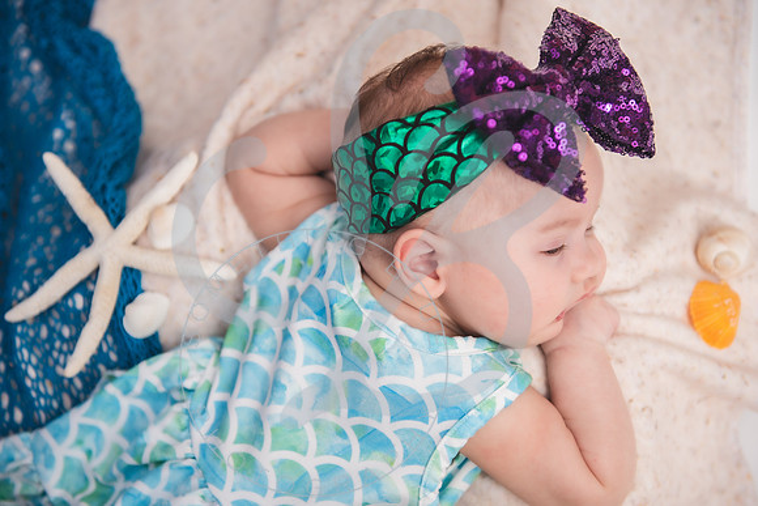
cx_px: 379
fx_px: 1179
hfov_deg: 35.6
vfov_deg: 24.2
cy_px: 253
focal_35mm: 56
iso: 100
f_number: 3.5
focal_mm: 56
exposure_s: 1/200
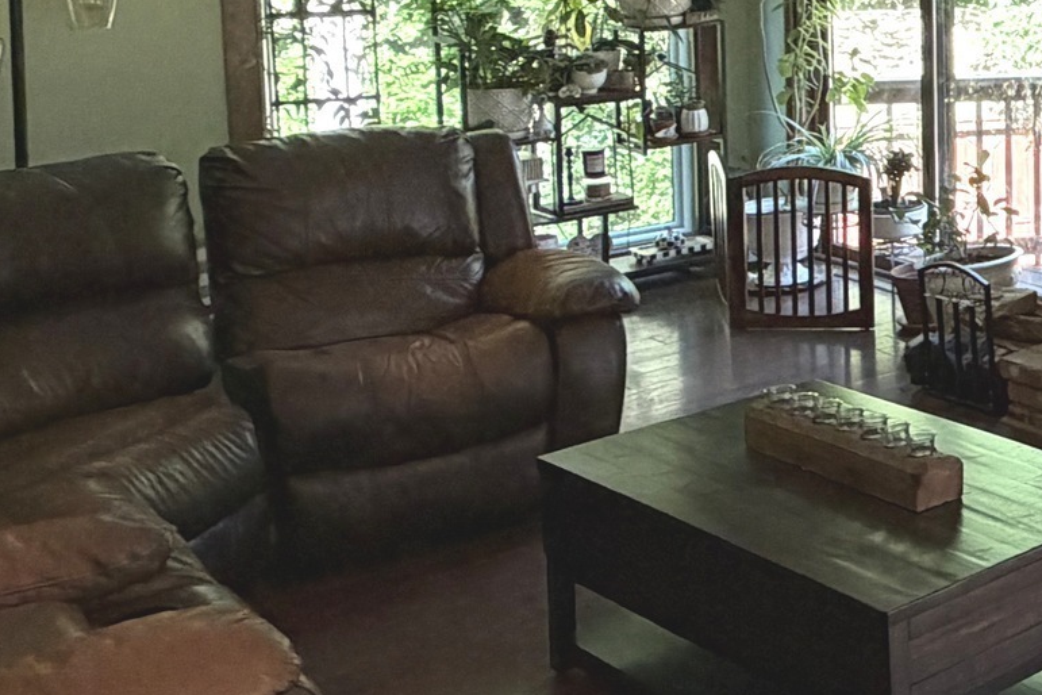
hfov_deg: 26.7
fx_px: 1679
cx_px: 1484
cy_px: -3
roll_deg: +0.0
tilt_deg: -5.2
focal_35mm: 58
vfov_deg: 22.5
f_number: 2.2
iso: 160
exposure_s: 1/121
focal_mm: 2.22
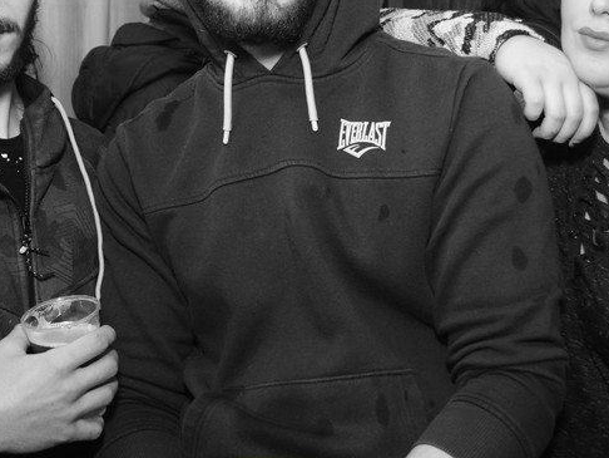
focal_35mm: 60
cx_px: 288
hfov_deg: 32.2
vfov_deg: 24.3
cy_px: 138
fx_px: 1056
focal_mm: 20
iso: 1600
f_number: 3.5
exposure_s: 1/40
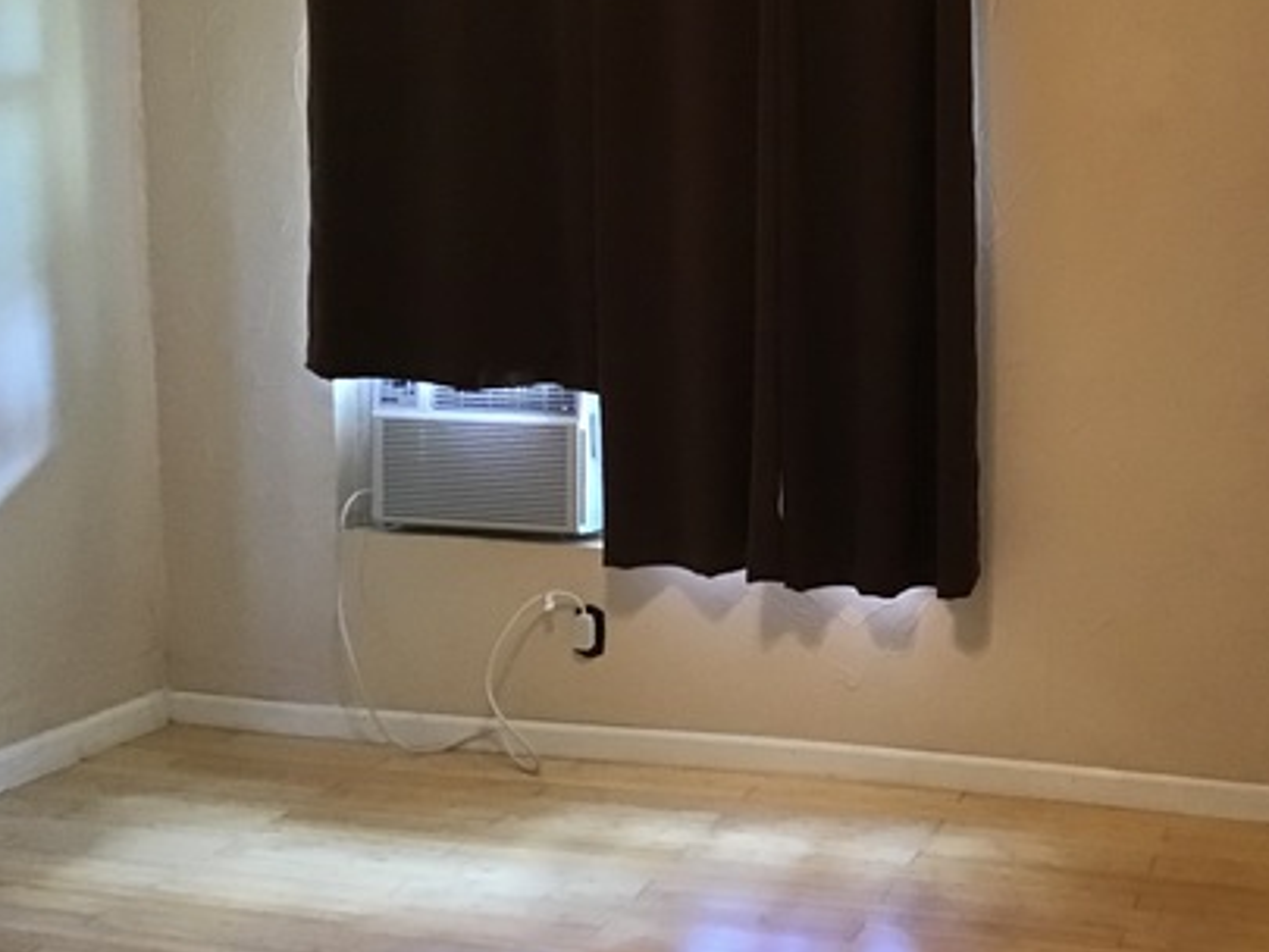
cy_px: 332
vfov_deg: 29.5
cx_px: 940
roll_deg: -1.0
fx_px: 1797
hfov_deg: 38.0
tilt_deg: -4.6
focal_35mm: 49
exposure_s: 1/30
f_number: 2.4
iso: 250
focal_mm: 3.3
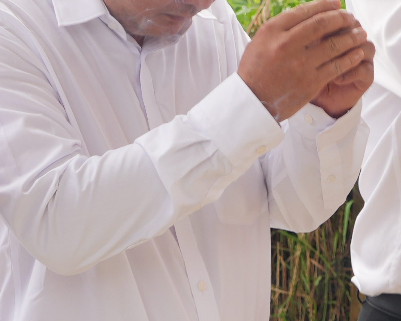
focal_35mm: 175
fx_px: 2082
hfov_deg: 11.0
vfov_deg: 8.8
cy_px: 113
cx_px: 219
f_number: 4.5
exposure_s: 1/50
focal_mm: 22.3
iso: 100
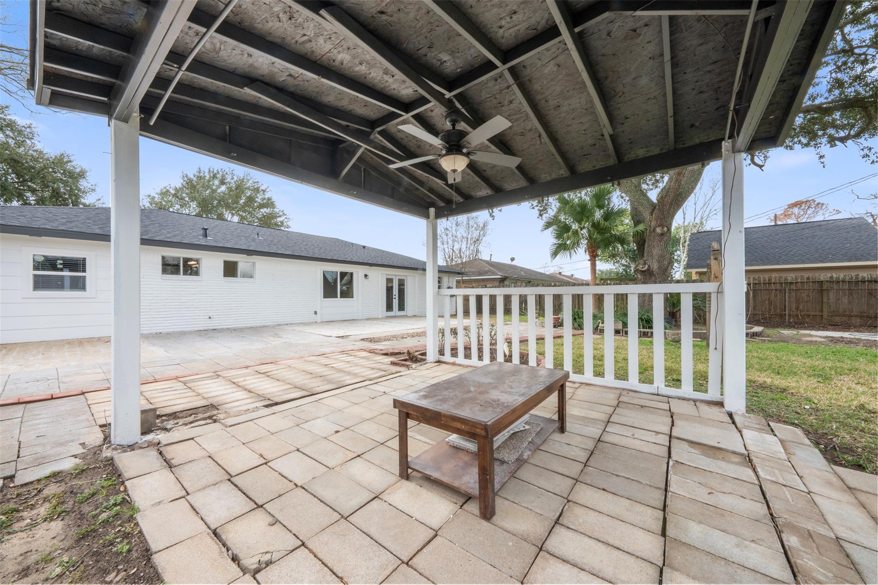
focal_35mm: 13
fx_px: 317
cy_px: 292
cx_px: 439
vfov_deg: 85.4
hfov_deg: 108.3
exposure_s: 1/15
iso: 800
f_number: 9
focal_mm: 13
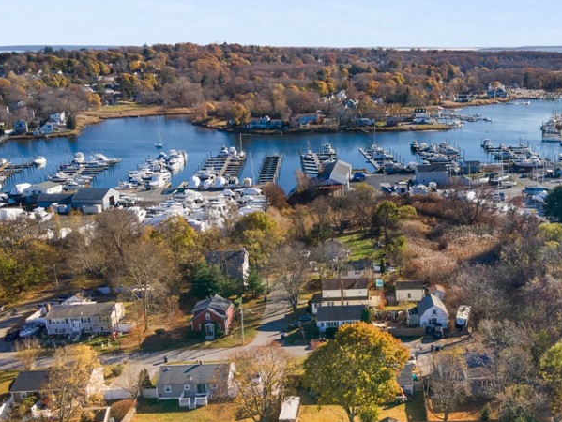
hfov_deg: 44.2
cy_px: 222
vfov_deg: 35.2
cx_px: 423
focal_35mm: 41
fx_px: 666
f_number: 2.8
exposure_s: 1/500
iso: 100
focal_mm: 4.5
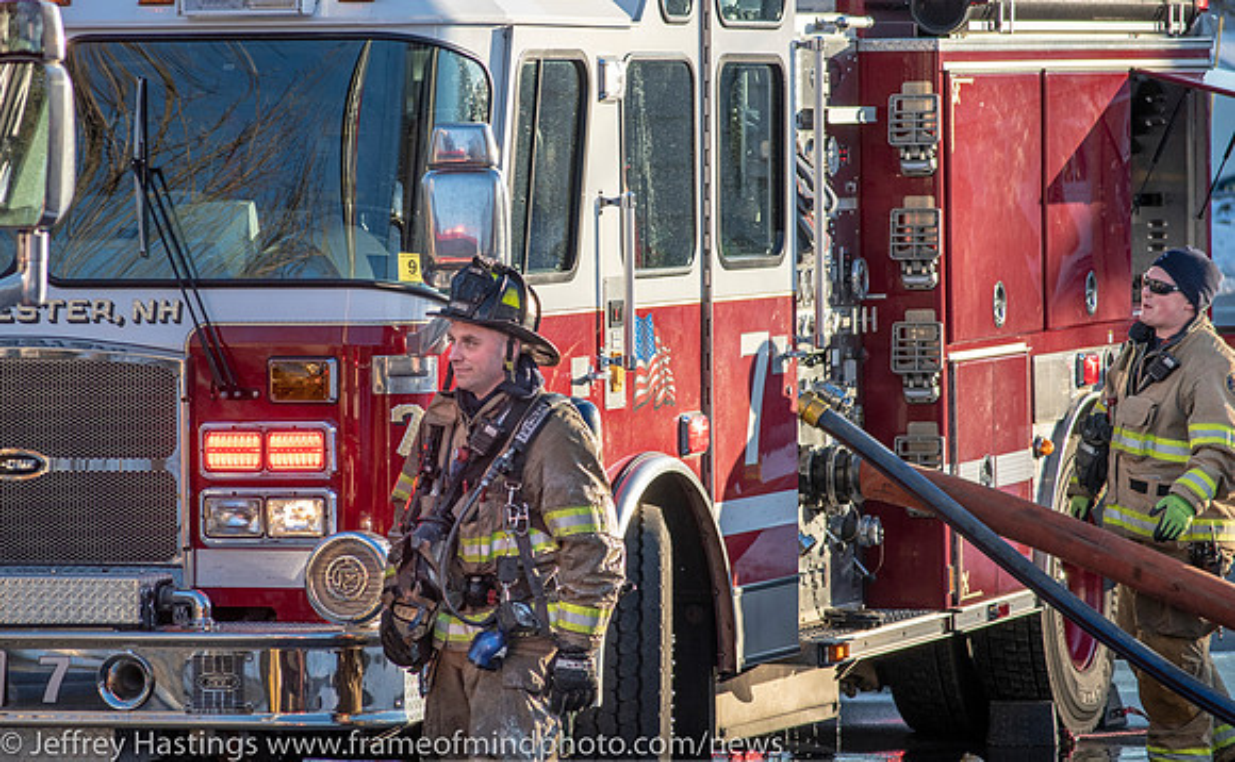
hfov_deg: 10.1
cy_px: 321
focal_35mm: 209
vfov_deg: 6.2
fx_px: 6996
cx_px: 511
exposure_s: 1/640
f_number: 4.8
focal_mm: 116
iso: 320
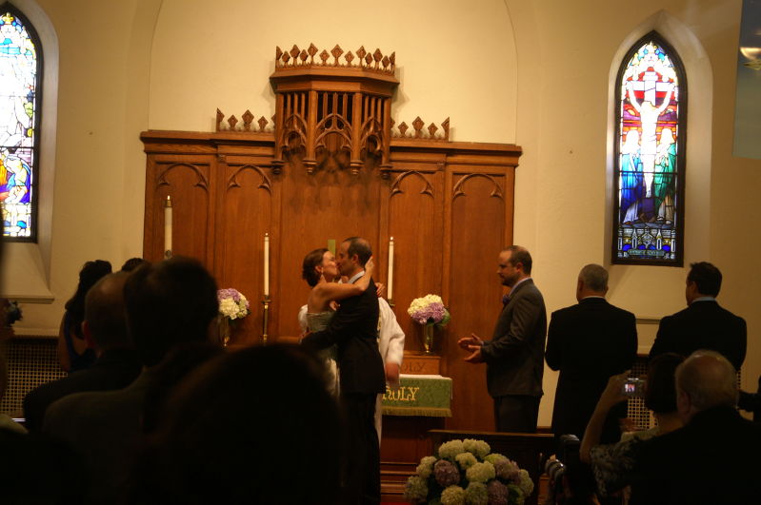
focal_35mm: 105
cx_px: 380
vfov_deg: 13.0
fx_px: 2217
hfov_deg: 19.5
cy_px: 252
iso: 400
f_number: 5.6
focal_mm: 70
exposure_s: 1/20
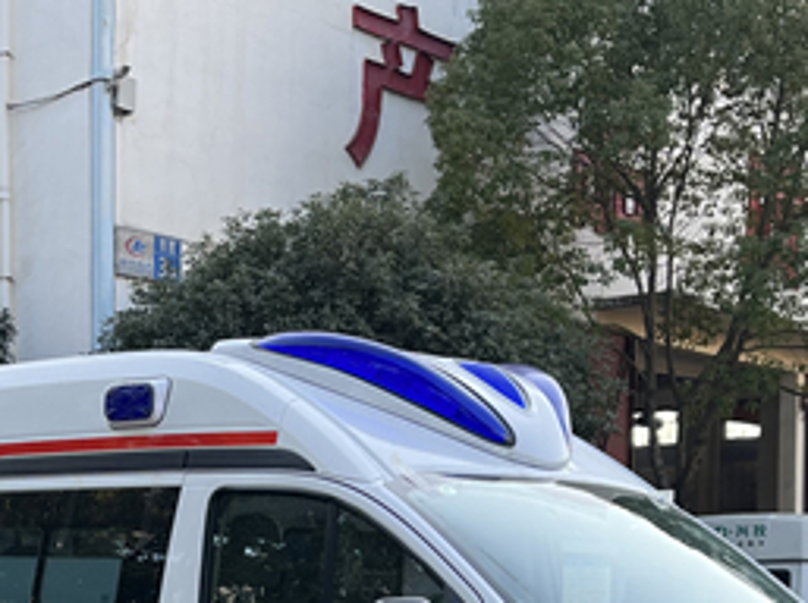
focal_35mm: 76
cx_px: 283
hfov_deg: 25.6
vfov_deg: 18.4
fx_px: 1771
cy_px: 704
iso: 50
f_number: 1.6
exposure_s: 1/710
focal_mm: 5.1
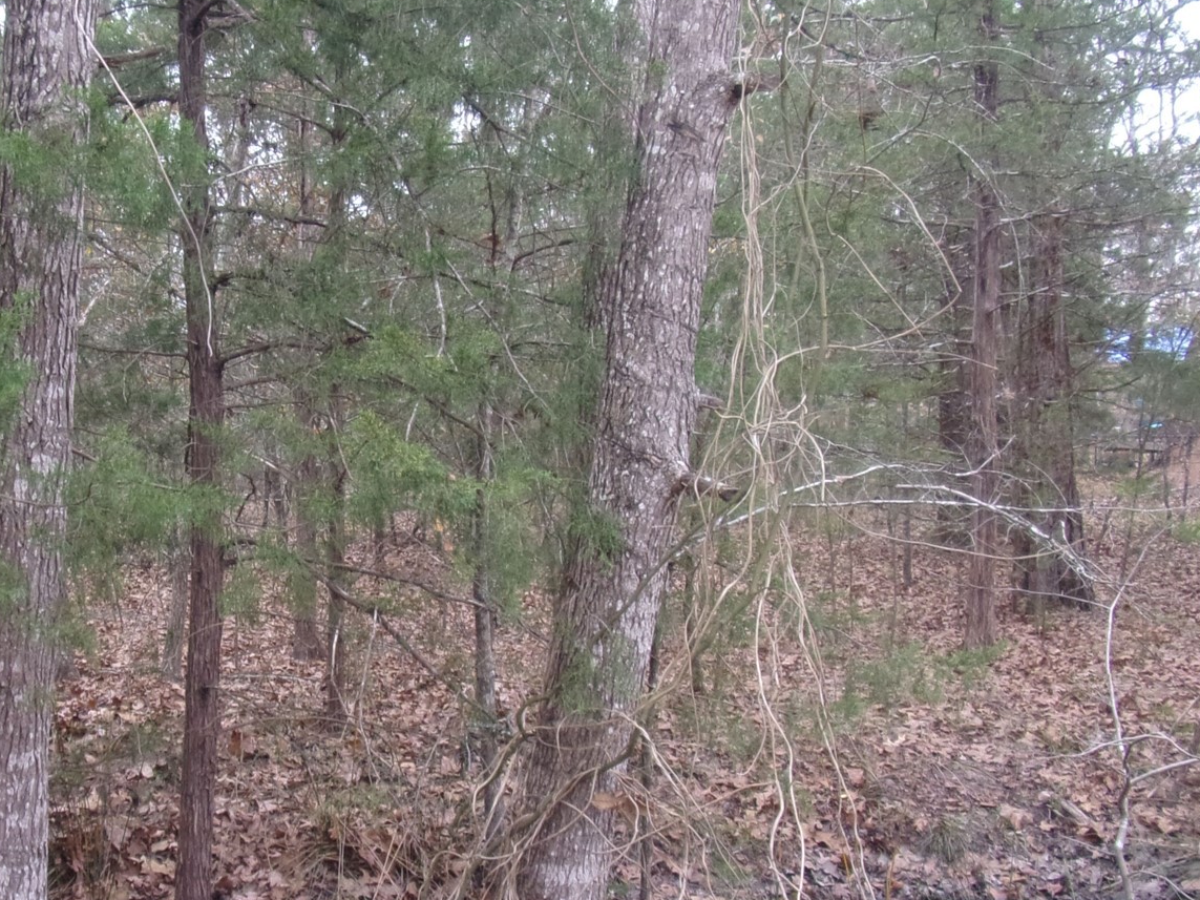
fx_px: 1490
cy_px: 472
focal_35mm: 43
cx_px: 258
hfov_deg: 42.1
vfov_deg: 33.6
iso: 80
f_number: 3.3
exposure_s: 1/38
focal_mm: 4.3
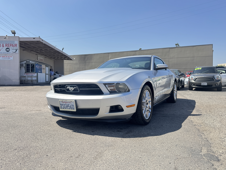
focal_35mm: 25
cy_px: 82
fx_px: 163
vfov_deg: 54.9
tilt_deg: -2.2
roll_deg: -0.1
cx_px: 115
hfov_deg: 69.4
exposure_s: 1/1869
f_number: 1.78
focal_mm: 6.76
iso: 80
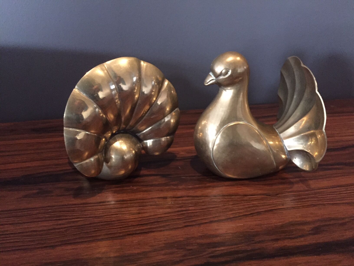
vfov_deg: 48.2
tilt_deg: -24.4
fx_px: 297
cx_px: 177
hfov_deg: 61.7
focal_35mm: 29
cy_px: 133
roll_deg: +1.5
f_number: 2.2
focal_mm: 4.15
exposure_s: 1/17
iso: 500
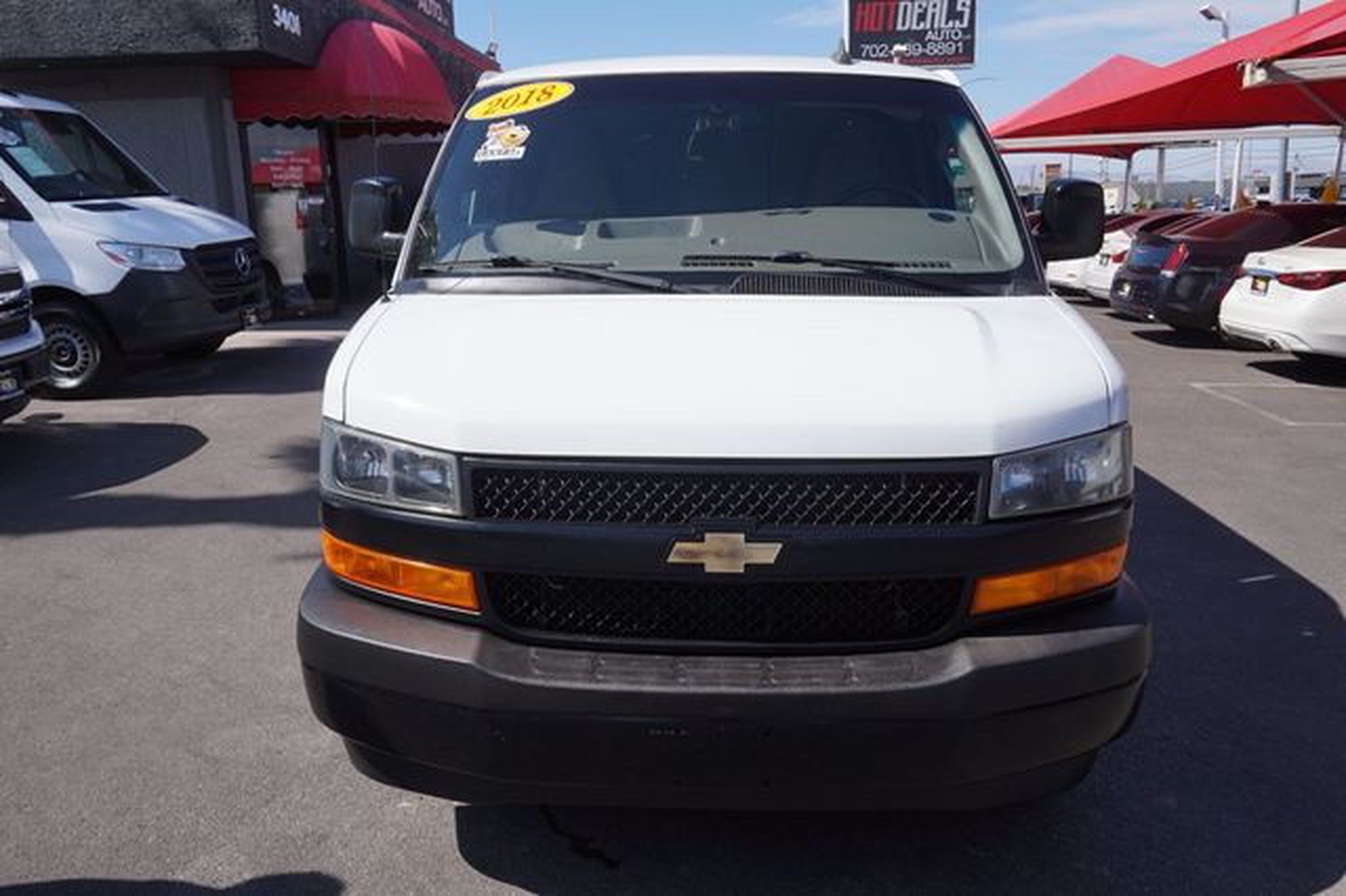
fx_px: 1065
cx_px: 673
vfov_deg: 45.6
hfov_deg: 64.6
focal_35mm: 28
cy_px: 448
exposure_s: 1/160
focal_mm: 19
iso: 100
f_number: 11
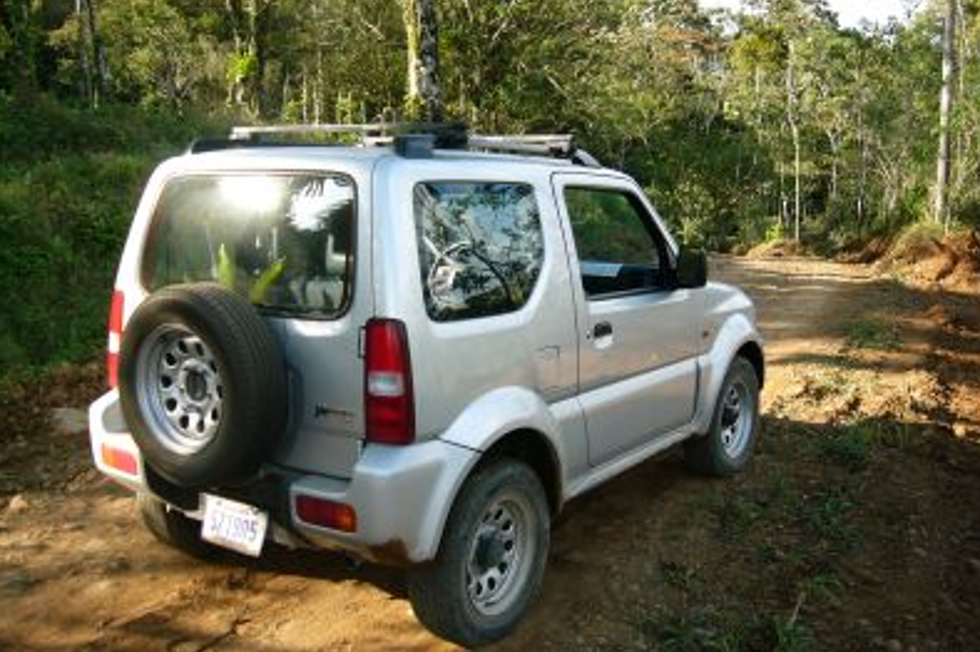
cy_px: 319
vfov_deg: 35.9
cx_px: 485
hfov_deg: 51.9
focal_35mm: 37
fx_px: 1006
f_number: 2.8
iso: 50
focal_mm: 5.8
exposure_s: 1/160
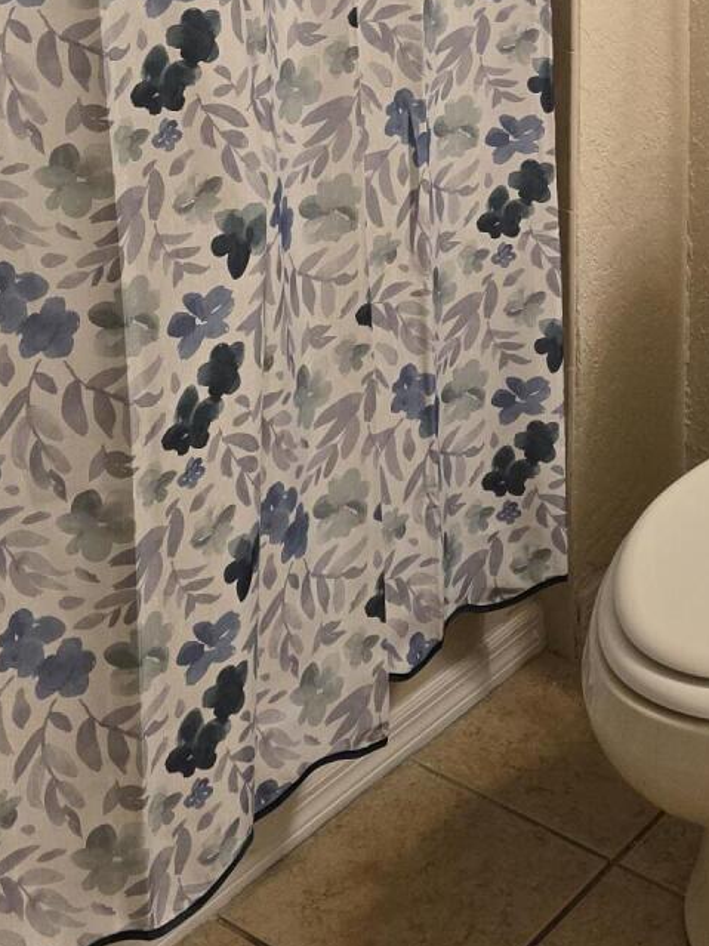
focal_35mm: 72
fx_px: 1967
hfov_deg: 20.2
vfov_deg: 23.8
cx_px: 583
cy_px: -289
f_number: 1.7
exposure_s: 1/120
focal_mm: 6.3
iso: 320
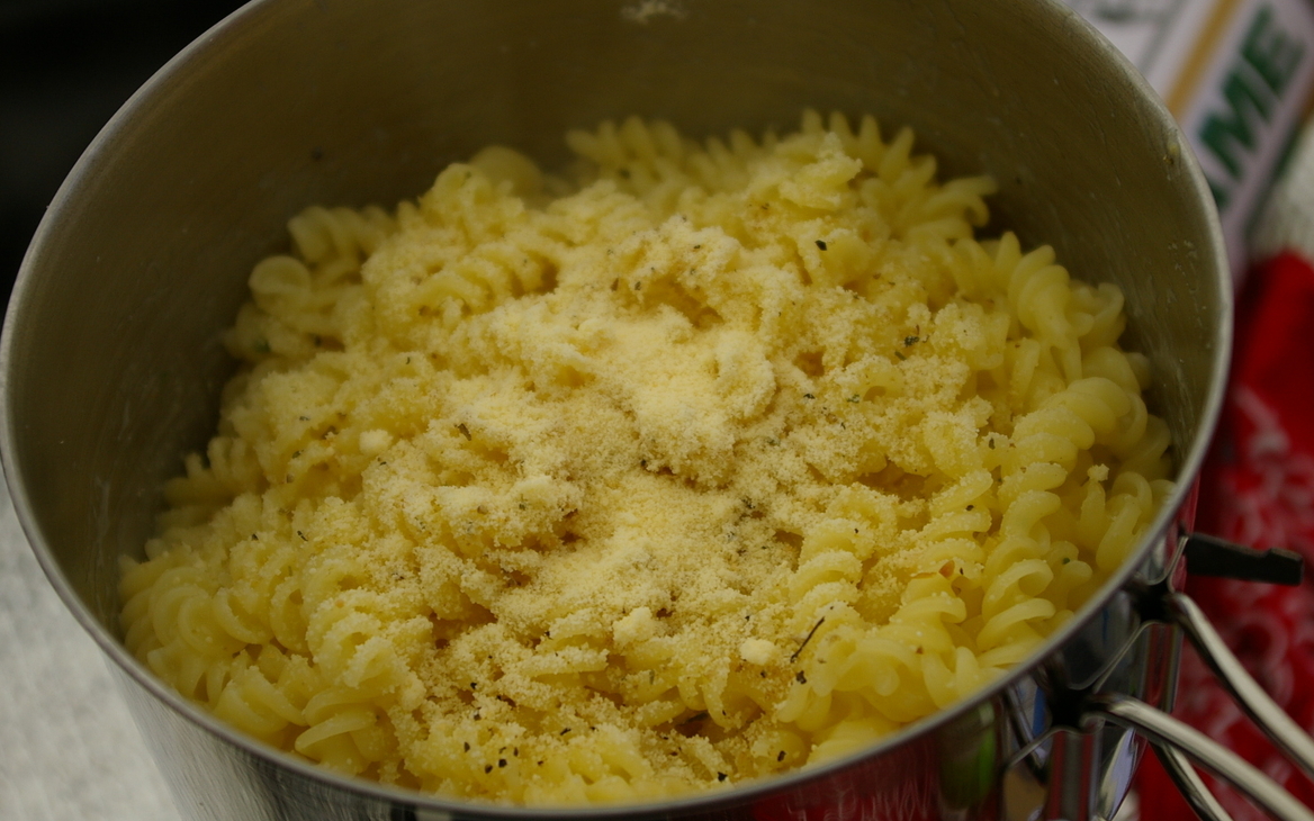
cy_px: 398
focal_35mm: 68
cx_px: 648
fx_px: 2418
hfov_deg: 30.4
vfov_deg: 19.3
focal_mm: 43
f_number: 4.5
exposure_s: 1/15
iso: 200
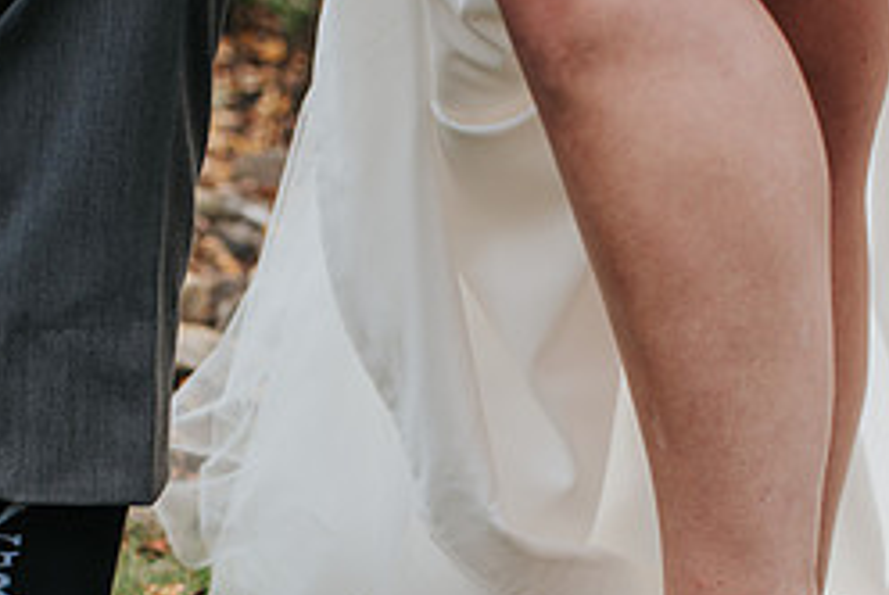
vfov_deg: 15.1
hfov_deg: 23.0
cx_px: 321
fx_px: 2176
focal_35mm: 88
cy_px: 671
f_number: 2.8
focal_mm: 35
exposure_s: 1/640
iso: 100
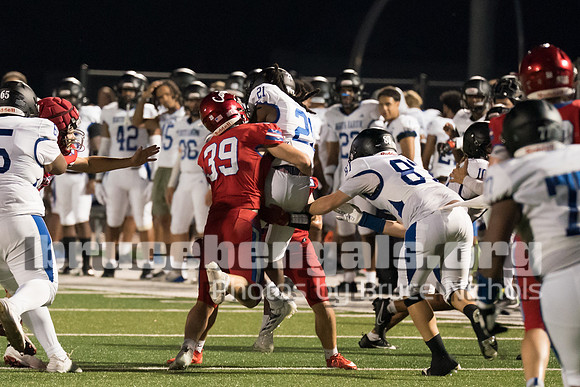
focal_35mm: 405
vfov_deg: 3.4
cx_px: 226
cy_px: 229
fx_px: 6533
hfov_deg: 5.1
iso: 8000
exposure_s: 1/1000
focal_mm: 200
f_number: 2.8
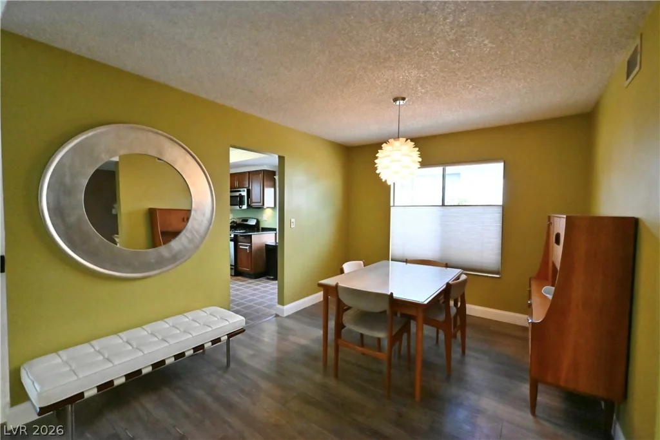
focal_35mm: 16
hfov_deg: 98.5
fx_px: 284
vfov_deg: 75.5
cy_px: 220
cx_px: 330
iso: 32000
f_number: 22
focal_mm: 15.5
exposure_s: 1/60
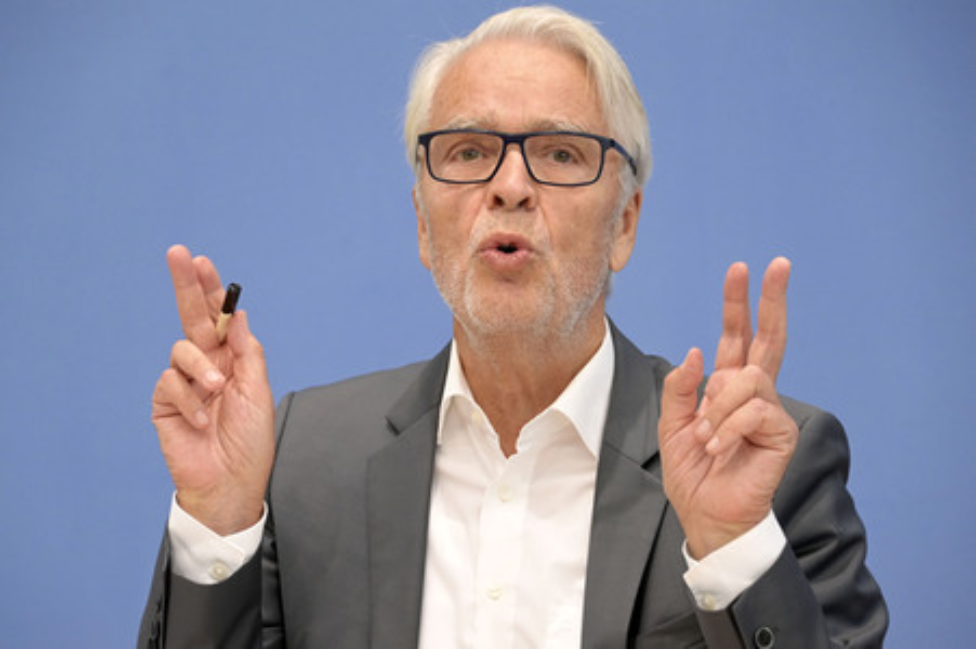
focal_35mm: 145
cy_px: 324
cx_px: 488
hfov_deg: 14.2
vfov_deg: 9.4
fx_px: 3928
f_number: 5.6
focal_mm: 145
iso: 3200
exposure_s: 1/320
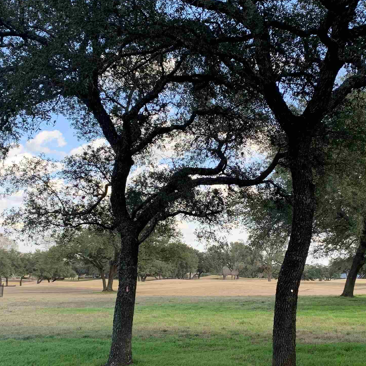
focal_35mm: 49
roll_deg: -2.1
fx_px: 586
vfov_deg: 34.7
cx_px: 227
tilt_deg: +5.3
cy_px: 196
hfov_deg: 34.5
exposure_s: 1/349
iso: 25
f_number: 1.8
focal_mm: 4.25
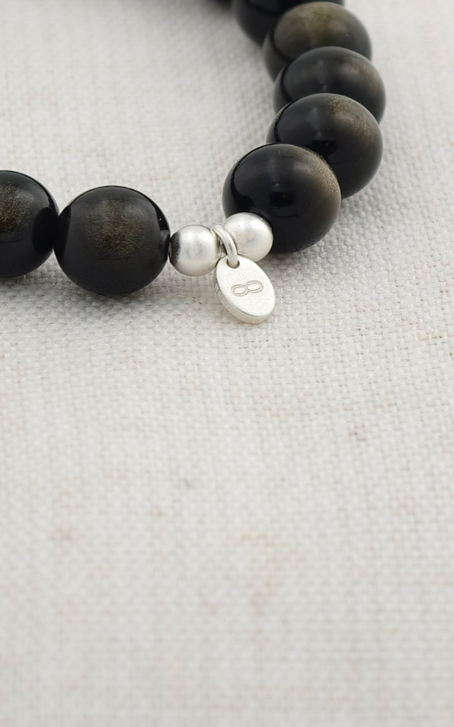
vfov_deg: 14.5
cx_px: 231
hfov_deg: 9.1
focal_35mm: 144
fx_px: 2852
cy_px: 364
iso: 80
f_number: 16
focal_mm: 22.48
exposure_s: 1/100
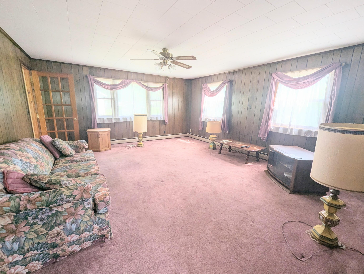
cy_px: 137
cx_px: 182
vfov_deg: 90.1
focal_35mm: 13
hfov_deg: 106.1
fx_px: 137
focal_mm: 1.95
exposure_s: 1/77.2
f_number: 2.2
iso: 49
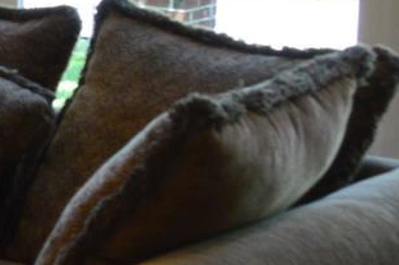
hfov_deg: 8.5
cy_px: 13
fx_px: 2391
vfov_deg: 6.3
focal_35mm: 216
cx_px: -628
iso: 400
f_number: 7.1
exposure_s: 1/30
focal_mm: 22
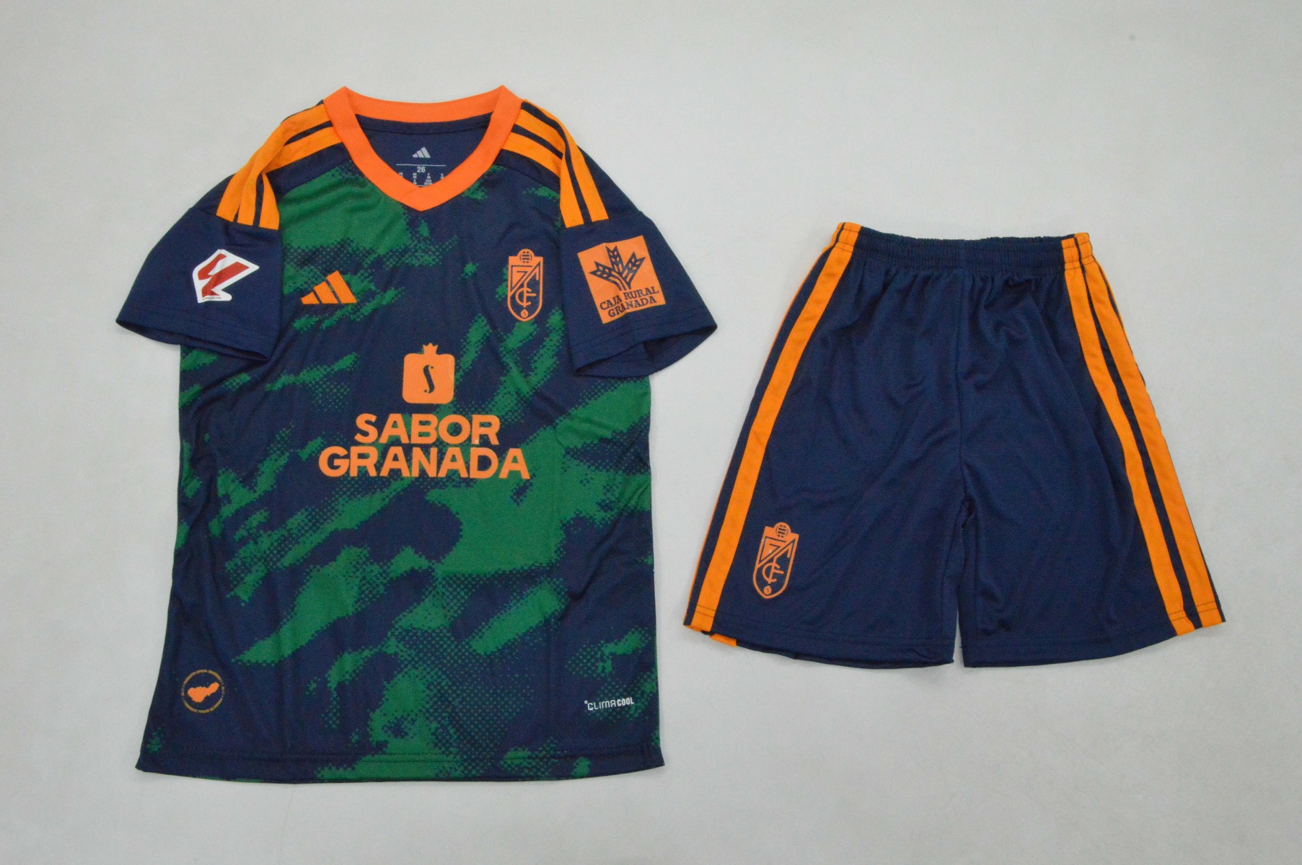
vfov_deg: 36.8
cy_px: 432
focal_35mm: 36
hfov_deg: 53.2
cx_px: 651
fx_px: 1301
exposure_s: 1/200
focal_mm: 24
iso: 6400
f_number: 25
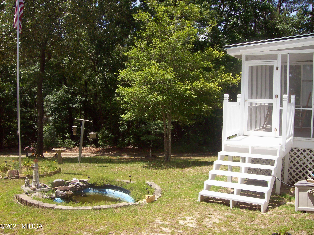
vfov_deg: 39.6
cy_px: 118
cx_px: 157
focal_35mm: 36
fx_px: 326
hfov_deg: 51.4
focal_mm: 6
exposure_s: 1/506
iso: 80
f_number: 4.8
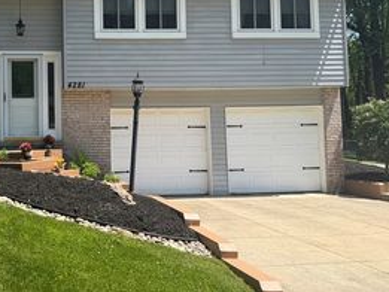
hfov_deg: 39.4
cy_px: 98
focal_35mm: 46
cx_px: 70
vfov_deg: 31.3
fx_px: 517
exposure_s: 1/3021
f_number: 1.78
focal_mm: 6.76
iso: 80
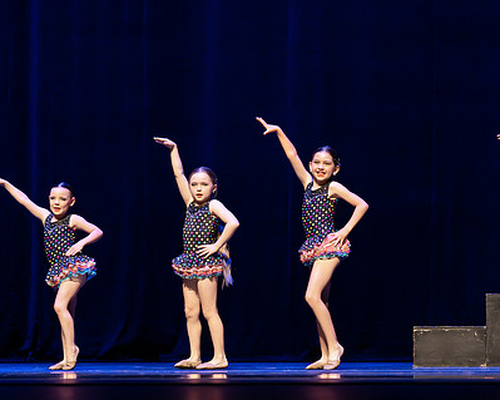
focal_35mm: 155
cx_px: 320
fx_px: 2293
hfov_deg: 12.4
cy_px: 233
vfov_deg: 10.0
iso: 3200
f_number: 2.8
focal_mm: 92
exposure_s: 1/640
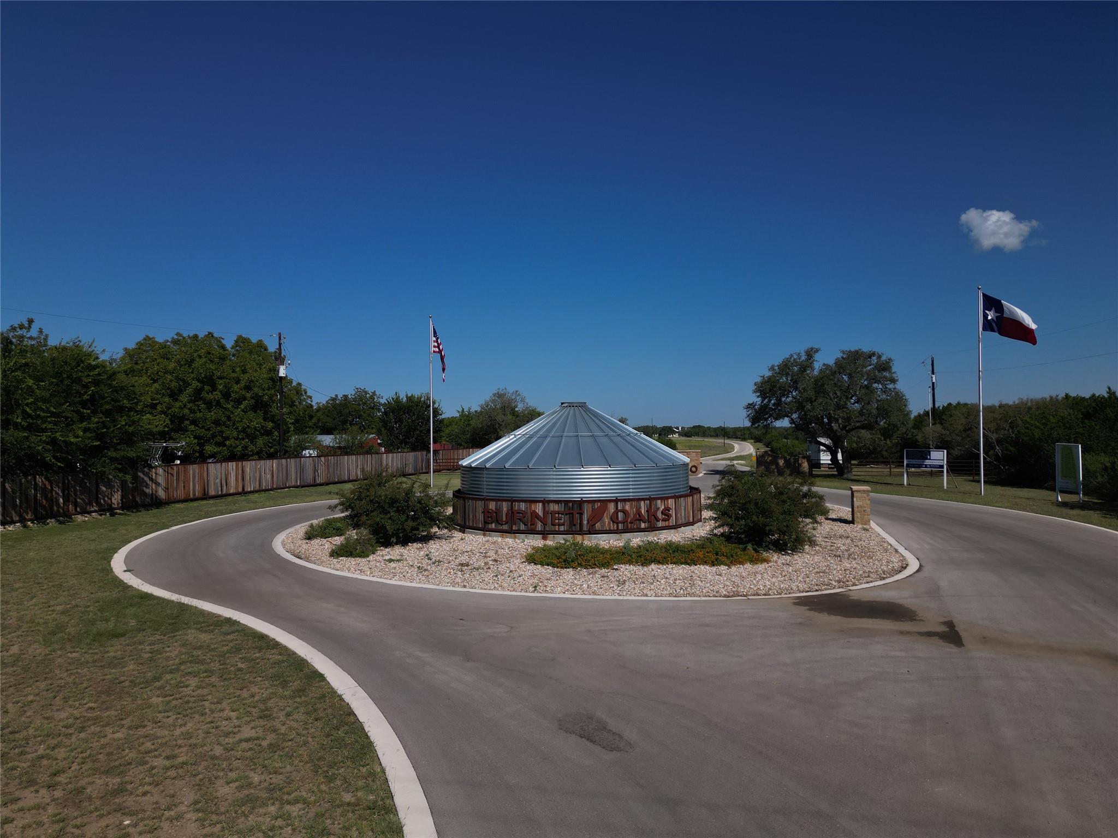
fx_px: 775
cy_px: 419
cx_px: 559
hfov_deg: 71.6
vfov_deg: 56.8
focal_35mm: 24
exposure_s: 1/100
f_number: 1.7
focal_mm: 6.72
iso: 100
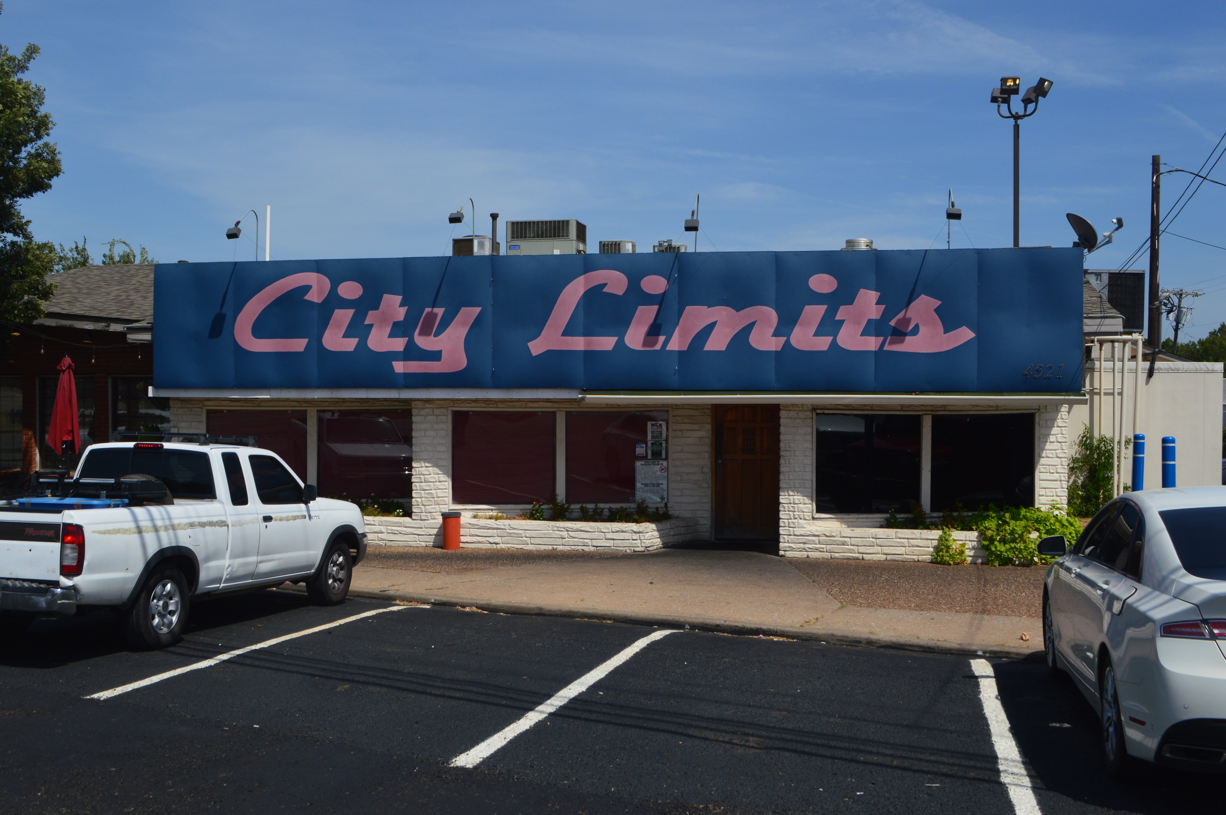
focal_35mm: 36
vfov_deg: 36.8
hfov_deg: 53.2
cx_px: 613
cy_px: 408
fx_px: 1225
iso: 280
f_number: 11
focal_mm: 24
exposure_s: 1/500
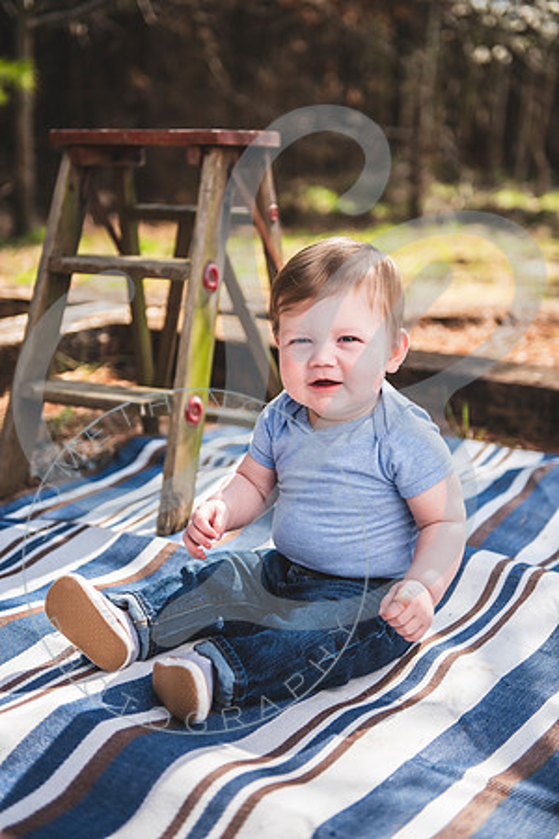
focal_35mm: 52
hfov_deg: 26.0
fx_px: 1211
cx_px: 280
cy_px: 420
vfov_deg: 38.2
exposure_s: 1/1000
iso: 100
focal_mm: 52
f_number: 2.8
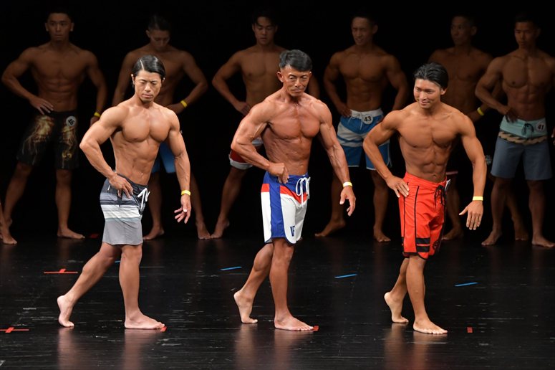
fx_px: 3929
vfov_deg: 5.4
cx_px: 278
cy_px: 185
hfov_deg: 8.1
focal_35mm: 255
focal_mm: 170
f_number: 5.6
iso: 3200
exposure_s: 1/400
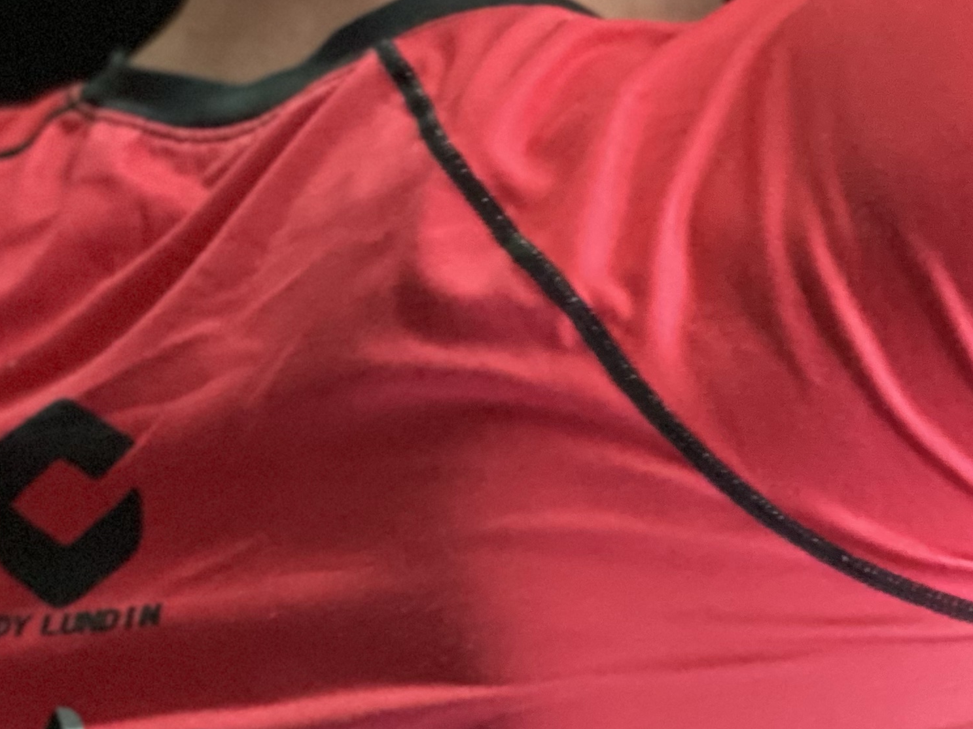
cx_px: 1096
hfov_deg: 13.7
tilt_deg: +3.7
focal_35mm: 141
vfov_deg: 10.5
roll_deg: +3.2
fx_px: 3963
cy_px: 512
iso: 640
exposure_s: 1/15
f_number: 2
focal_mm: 6
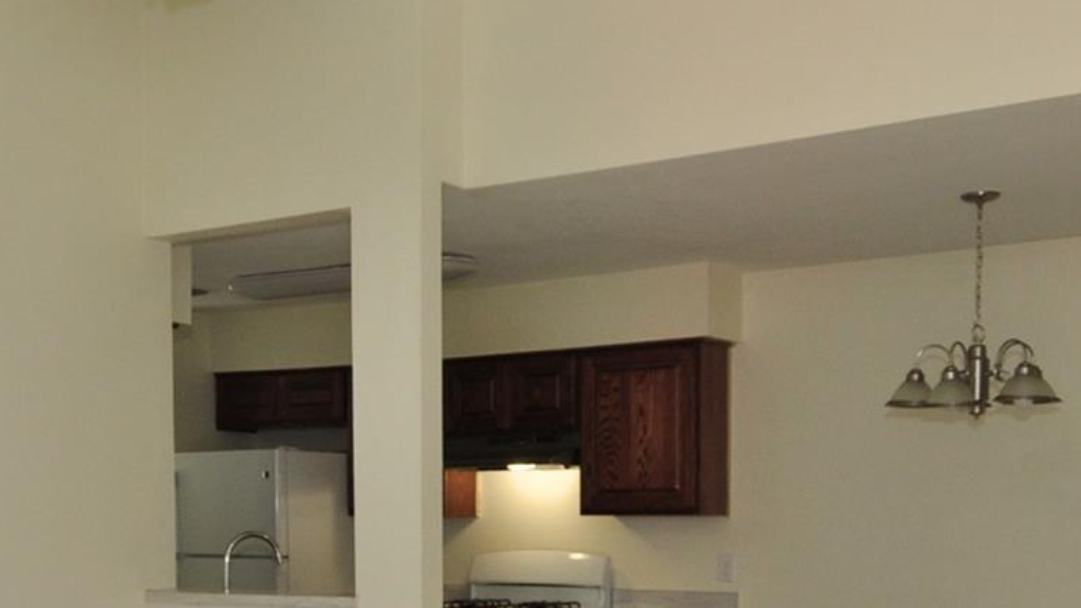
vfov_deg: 22.7
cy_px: 587
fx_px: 1462
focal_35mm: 51
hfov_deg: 40.5
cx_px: 452
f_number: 5
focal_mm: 12
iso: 400
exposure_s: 1/100
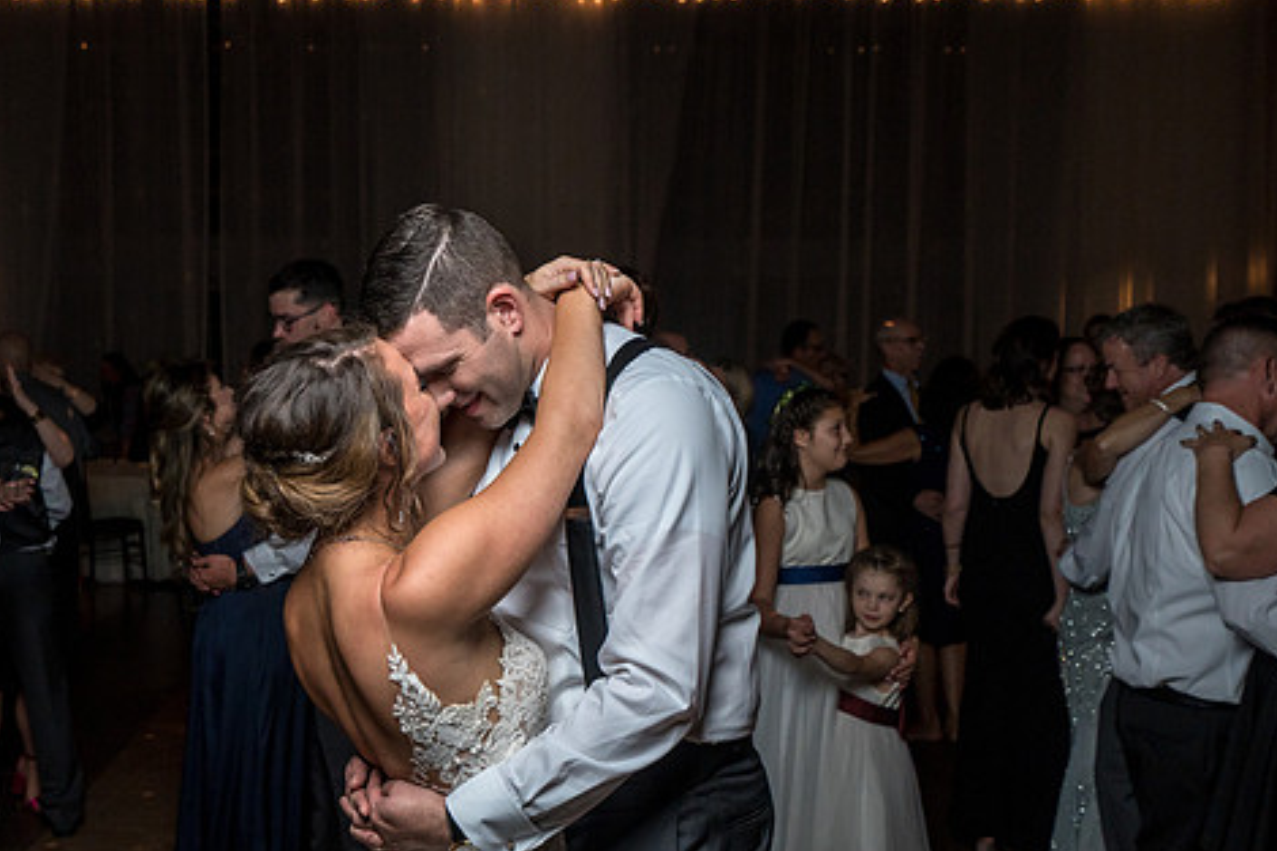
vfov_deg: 28.0
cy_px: 467
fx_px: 1702
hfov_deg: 40.9
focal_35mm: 48
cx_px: 482
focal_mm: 35
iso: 2000
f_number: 4
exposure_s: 1/200
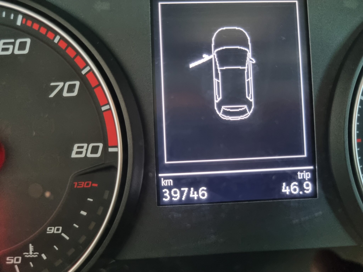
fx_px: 273
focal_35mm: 26
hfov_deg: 67.3
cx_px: 182
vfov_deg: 53.1
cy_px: 136
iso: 640
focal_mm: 5.4
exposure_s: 1/33
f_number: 1.8
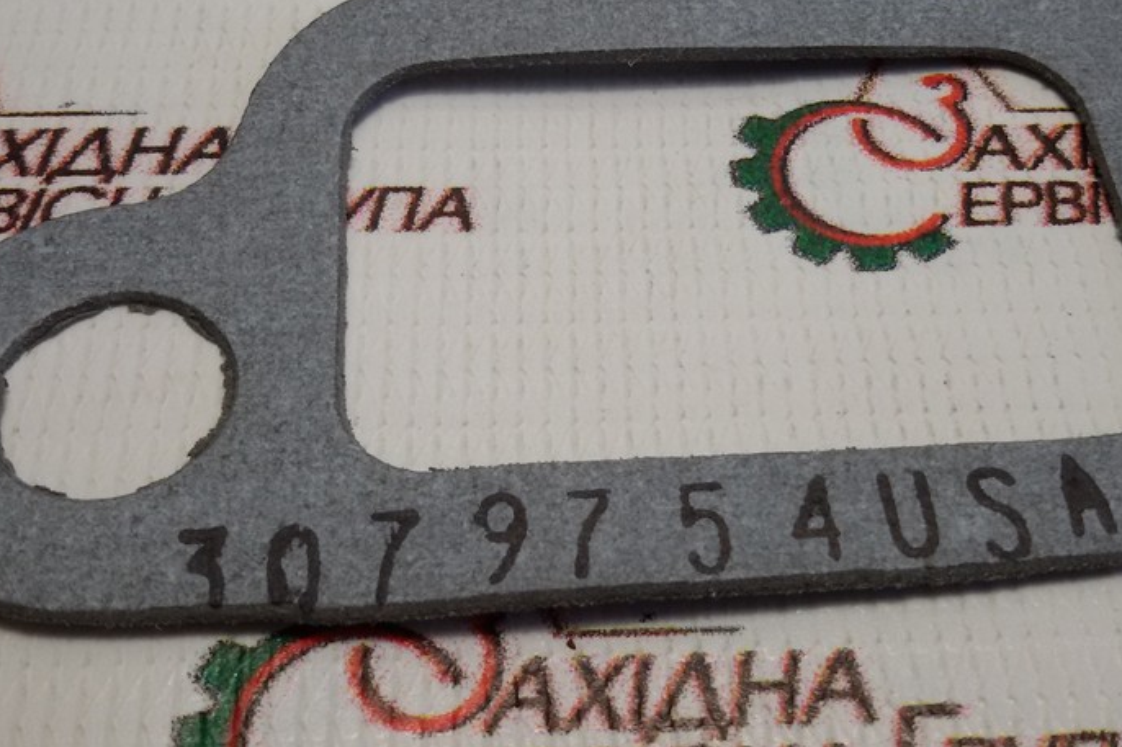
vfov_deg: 28.5
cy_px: 265
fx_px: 1464
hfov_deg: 41.9
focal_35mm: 47
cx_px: 594
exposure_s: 1/100
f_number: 2.4
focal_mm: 2.93
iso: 64
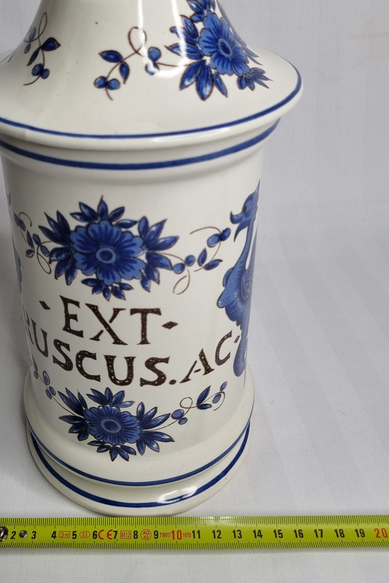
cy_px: 202
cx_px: 138
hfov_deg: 35.7
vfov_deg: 51.1
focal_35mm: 37
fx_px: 600
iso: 50
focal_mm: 5.4
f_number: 1.8
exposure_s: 1/190
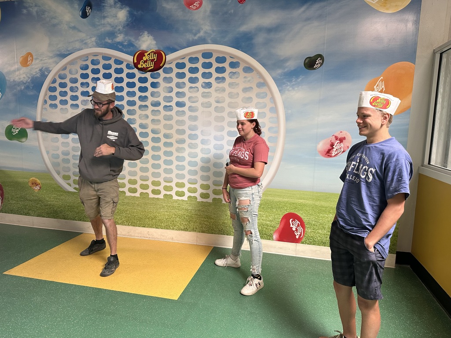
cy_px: 169
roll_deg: -1.6
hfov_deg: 71.6
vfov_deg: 56.8
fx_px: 313
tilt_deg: -7.1
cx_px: 226
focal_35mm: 24
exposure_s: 1/60
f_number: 1.78
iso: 200
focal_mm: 6.86
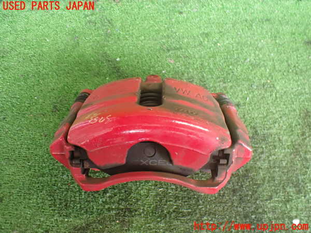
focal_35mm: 30
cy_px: 116
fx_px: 270
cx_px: 156
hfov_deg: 60.0
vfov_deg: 46.8
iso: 800
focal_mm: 5.4
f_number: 2.3
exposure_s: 1/80
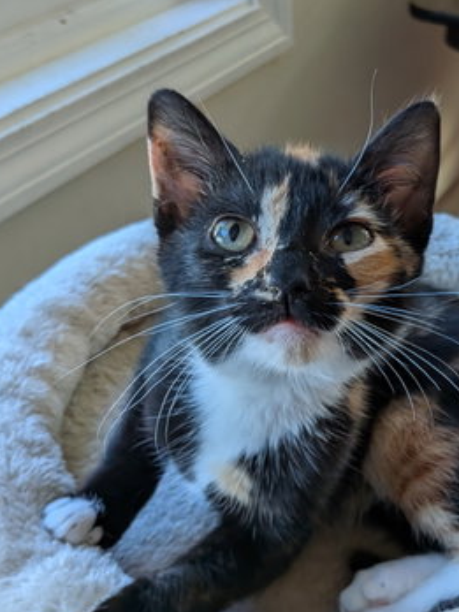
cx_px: 368
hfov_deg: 30.7
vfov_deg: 41.2
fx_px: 813
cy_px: 316
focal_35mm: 46
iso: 86
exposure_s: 1/120
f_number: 1.7
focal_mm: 4.53
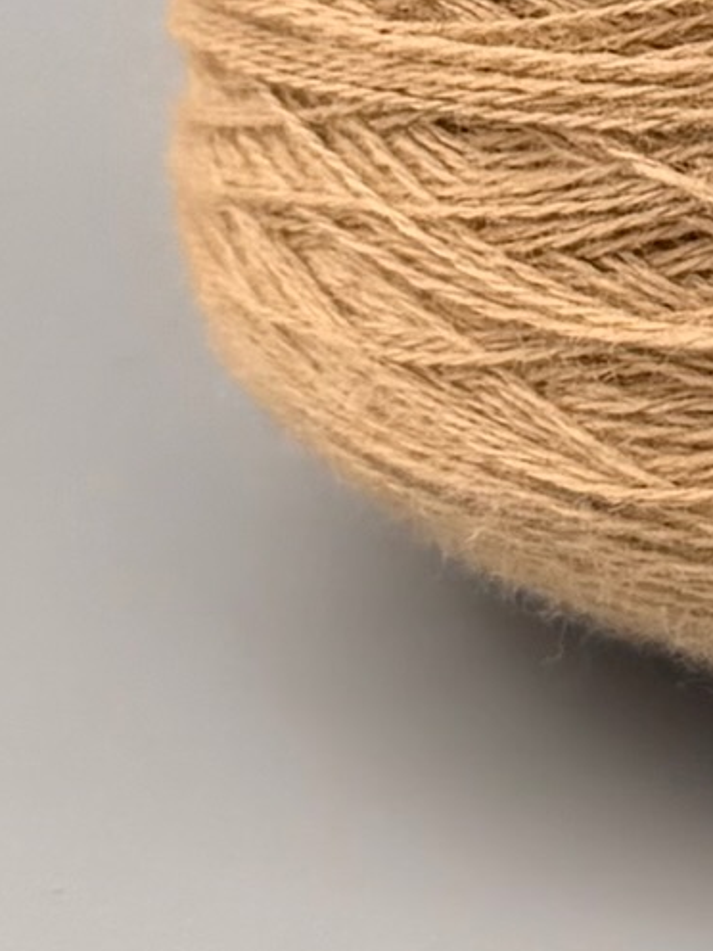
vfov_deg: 15.7
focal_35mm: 99
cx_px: 1313
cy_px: -953
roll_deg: +0.2
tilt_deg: -12.3
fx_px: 2719
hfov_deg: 13.3
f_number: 1.78
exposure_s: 1/898
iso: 80
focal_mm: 6.76
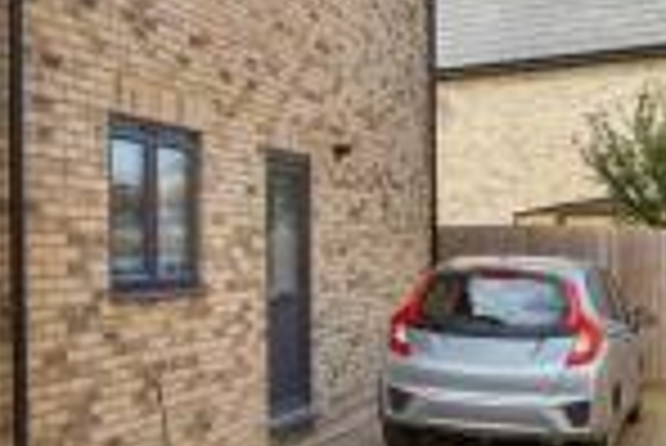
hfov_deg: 32.8
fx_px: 1130
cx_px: 310
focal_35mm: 61
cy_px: 264
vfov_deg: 22.3
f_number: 11
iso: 800
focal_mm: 13
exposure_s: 1/500
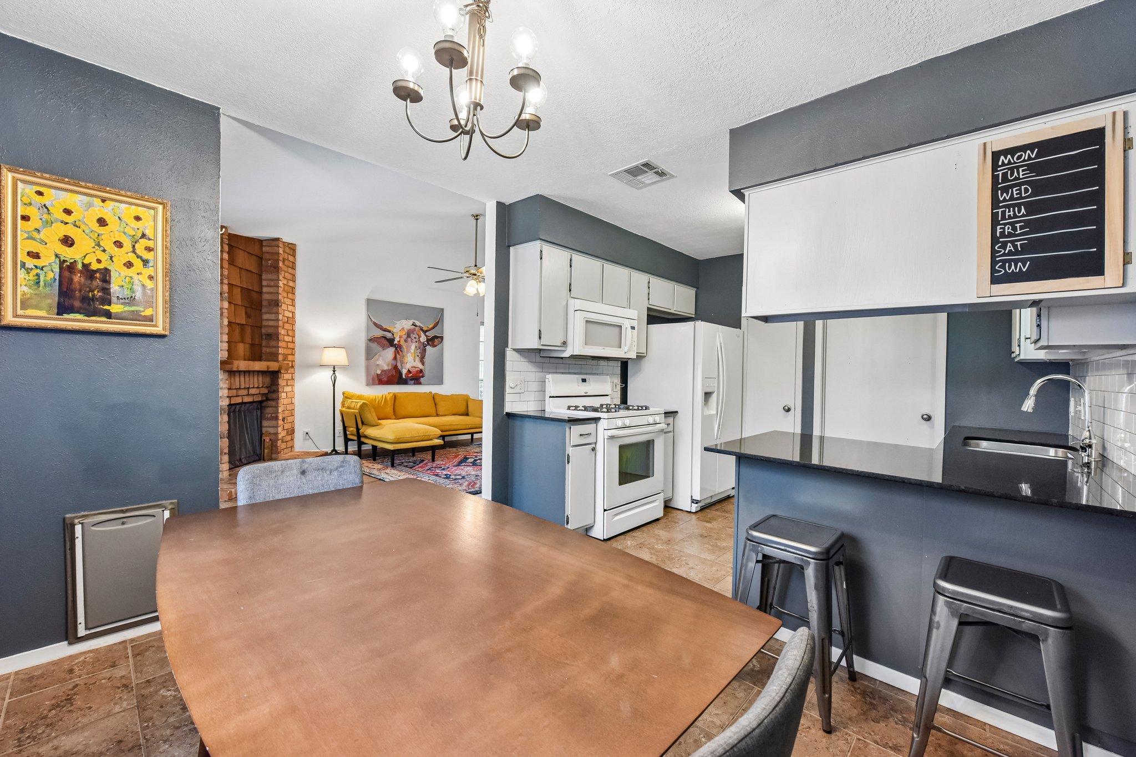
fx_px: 442
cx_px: 568
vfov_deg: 81.2
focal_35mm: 14
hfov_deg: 104.3
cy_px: 378
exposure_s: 1/15
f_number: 8
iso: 1250
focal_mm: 14
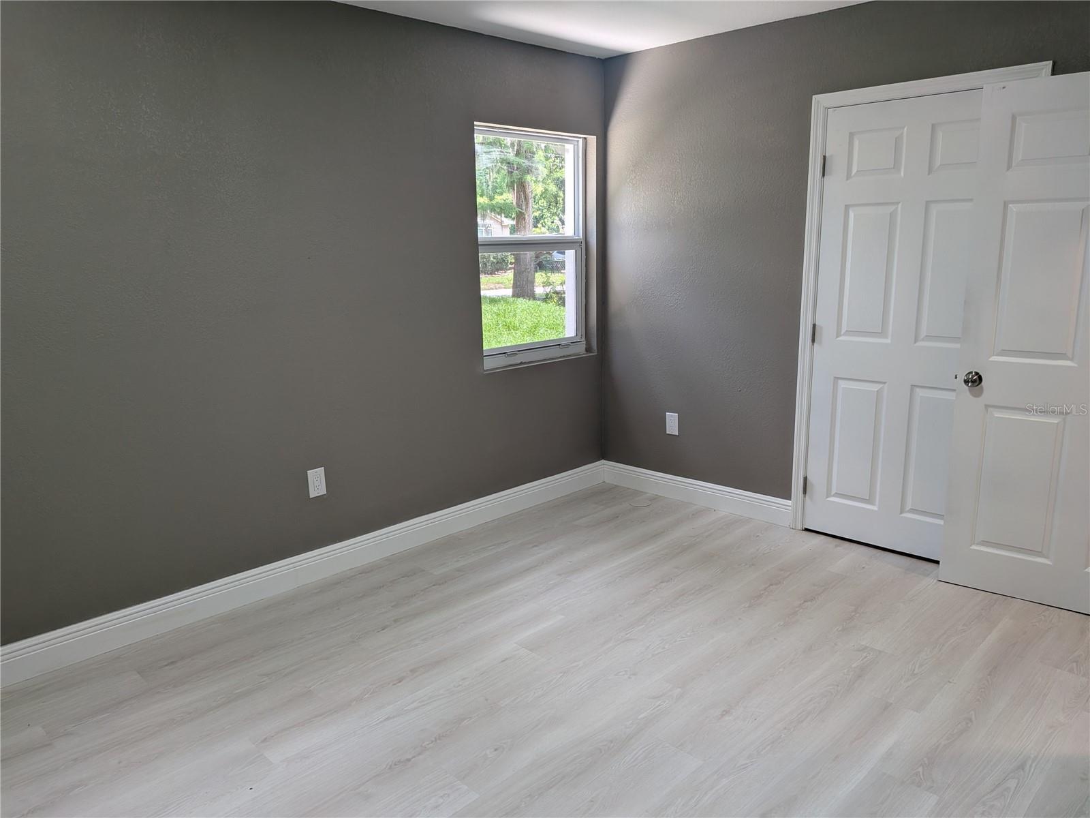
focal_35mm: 24
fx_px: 756
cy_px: 409
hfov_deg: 71.6
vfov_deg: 56.8
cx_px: 545
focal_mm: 4.53
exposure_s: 1/337
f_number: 1.7
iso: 31
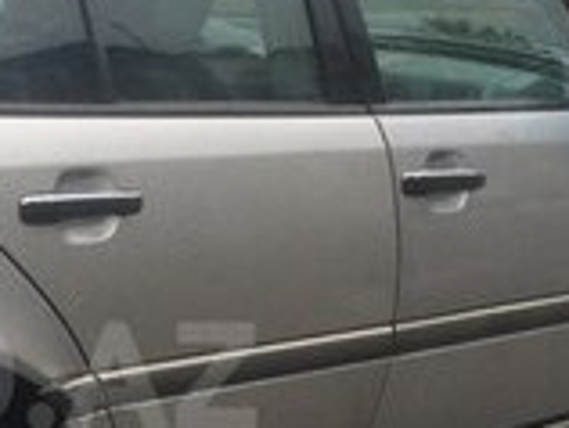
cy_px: 376
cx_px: -112
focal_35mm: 121
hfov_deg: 15.7
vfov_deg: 12.2
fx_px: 1992
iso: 32
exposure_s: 1/252
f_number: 2.2
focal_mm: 4.15
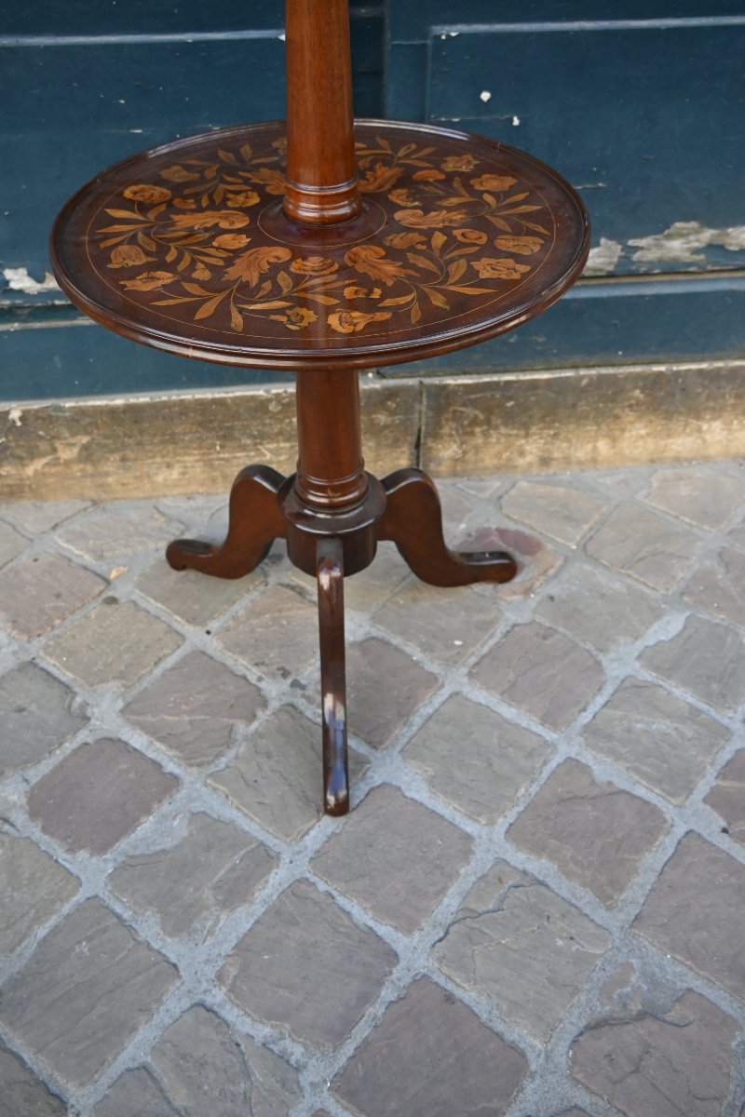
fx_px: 978
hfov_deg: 41.7
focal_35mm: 32
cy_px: 558
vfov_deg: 59.5
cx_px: 372
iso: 280
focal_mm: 21
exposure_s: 1/250
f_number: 4
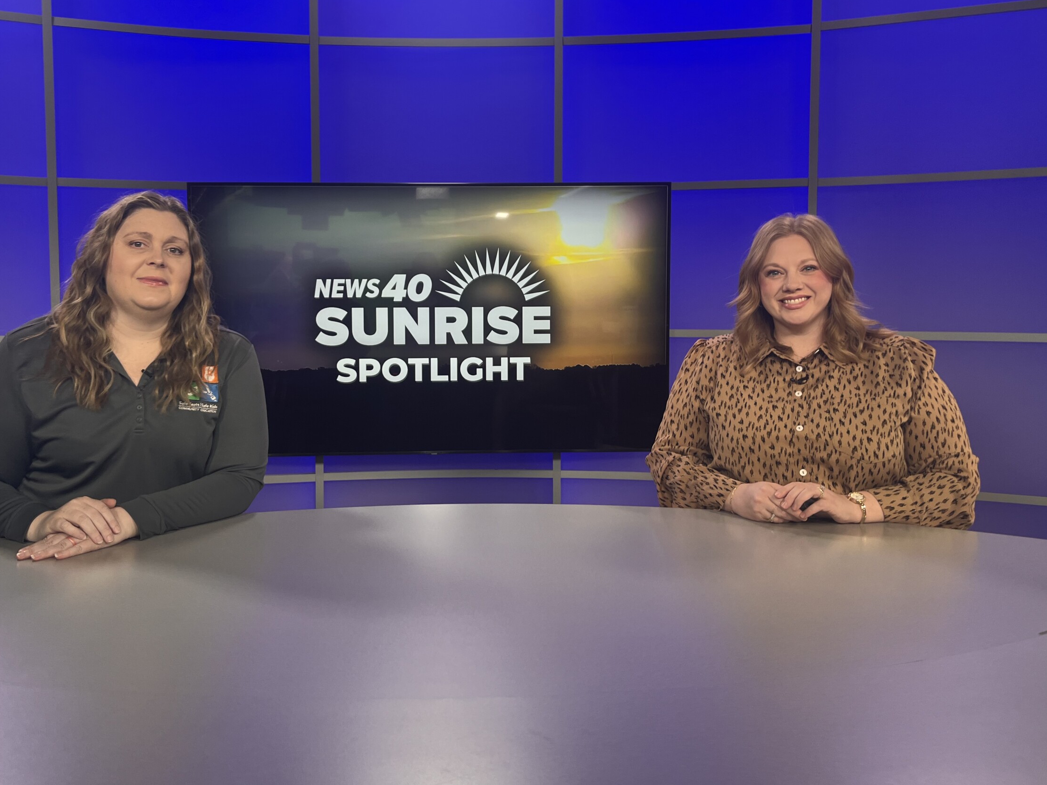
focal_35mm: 30
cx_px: 456
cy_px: 334
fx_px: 907
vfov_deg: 46.6
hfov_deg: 59.8
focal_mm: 5.1
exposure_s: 1/60
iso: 64
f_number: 1.6
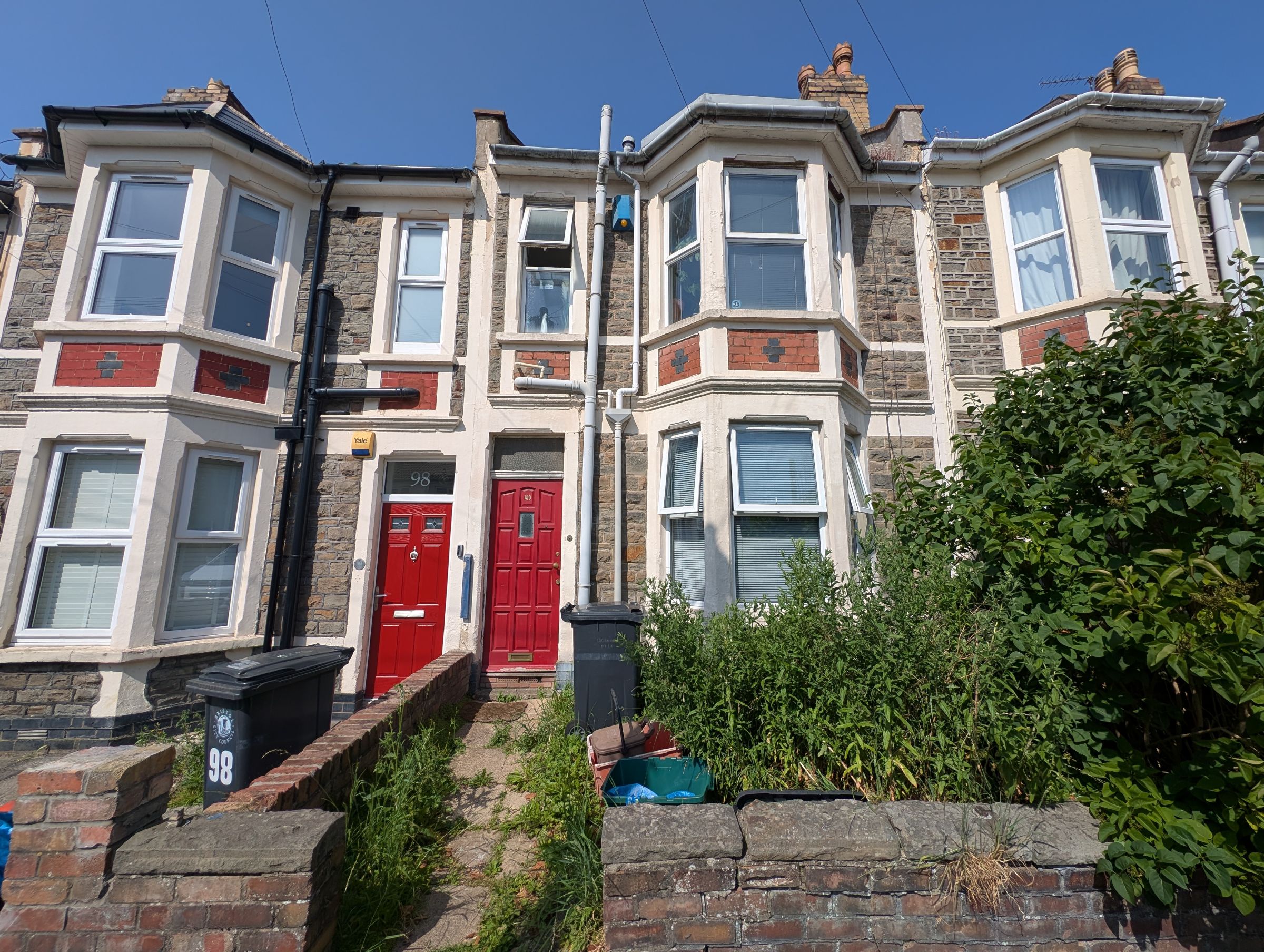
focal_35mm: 12
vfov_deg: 94.6
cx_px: 632
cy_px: 476
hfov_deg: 110.5
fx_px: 439
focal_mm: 2.23
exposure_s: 1/2625
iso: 42
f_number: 1.95
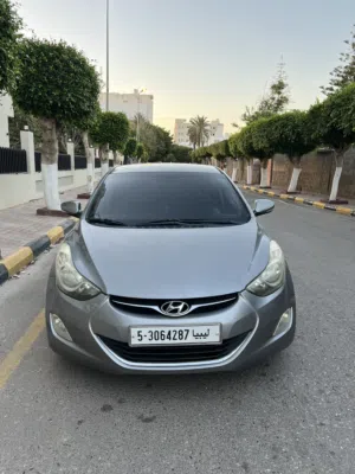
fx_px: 356
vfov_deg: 67.3
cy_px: 237
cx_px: 178
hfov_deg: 53.1
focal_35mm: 26
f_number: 1.5
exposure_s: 1/100
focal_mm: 5.7
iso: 50
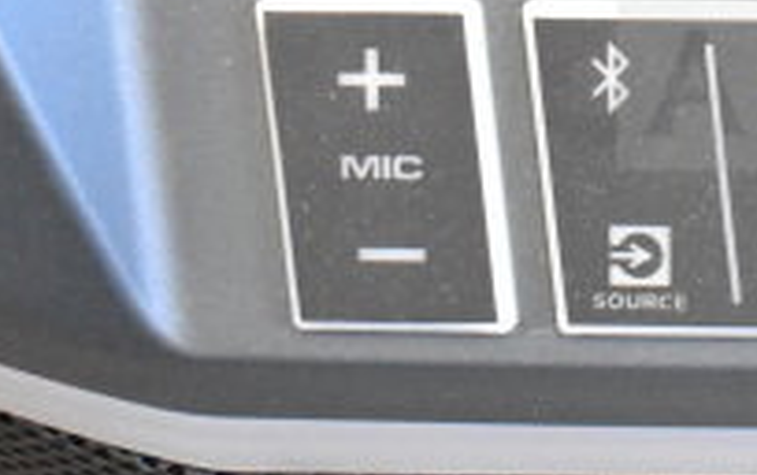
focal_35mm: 146
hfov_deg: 13.7
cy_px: -124
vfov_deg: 8.9
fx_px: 3015
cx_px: 1032
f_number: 4.5
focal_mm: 32
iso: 7200
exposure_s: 1/50
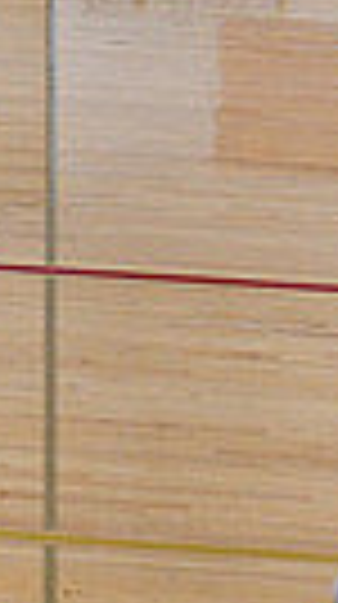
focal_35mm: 317
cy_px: -110
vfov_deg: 6.8
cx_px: -883
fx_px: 5070
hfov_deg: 3.7
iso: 4000
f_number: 4
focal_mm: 70
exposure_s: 1/400
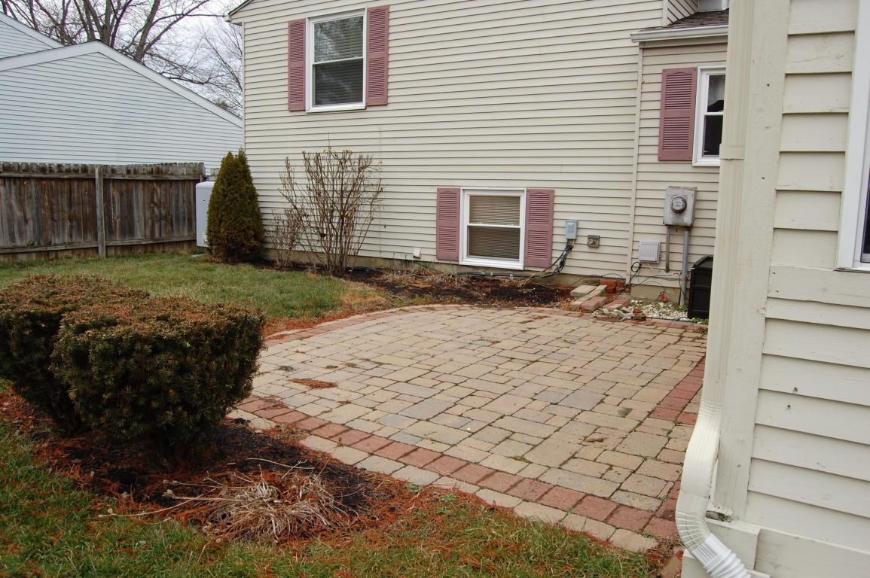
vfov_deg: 47.9
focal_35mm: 27
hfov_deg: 67.4
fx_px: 652
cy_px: 289
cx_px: 435
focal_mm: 18
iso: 200
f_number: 6.3
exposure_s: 1/160
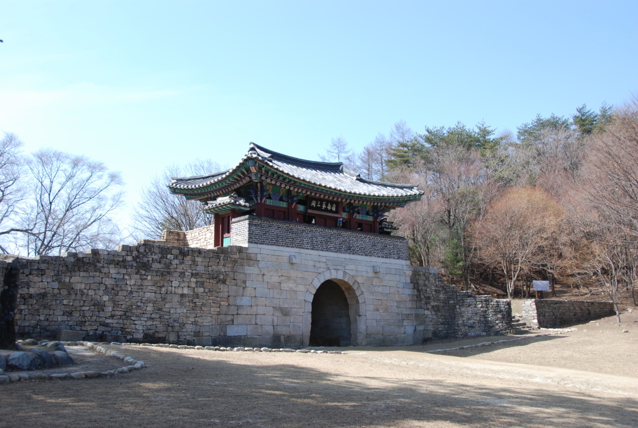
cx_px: 319
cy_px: 214
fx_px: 639
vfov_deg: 37.0
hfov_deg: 53.0
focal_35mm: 36
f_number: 6.3
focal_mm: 24
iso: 100
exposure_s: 1/160
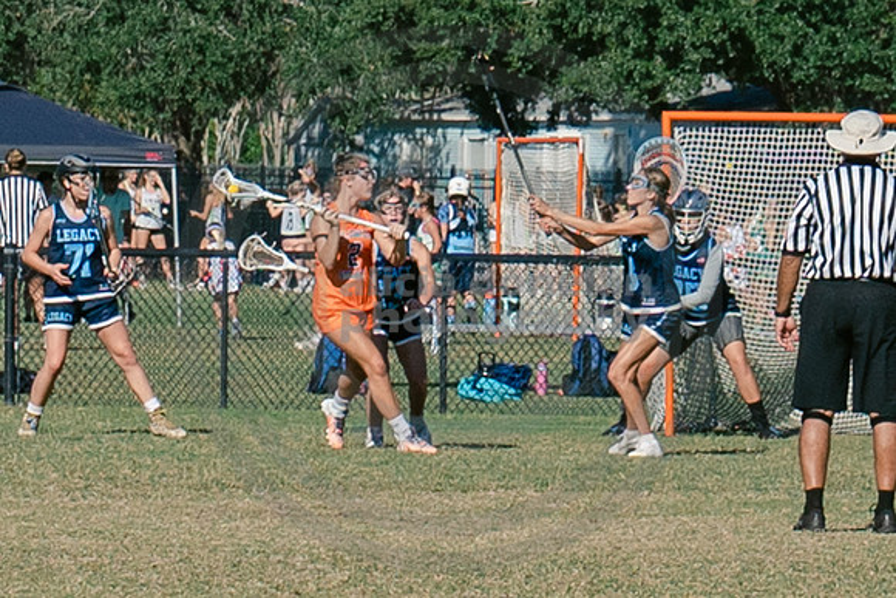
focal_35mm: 552
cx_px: 1092
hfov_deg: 3.7
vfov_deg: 2.5
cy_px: 371
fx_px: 13751
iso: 250
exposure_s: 1/2000
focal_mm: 70
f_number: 5.6
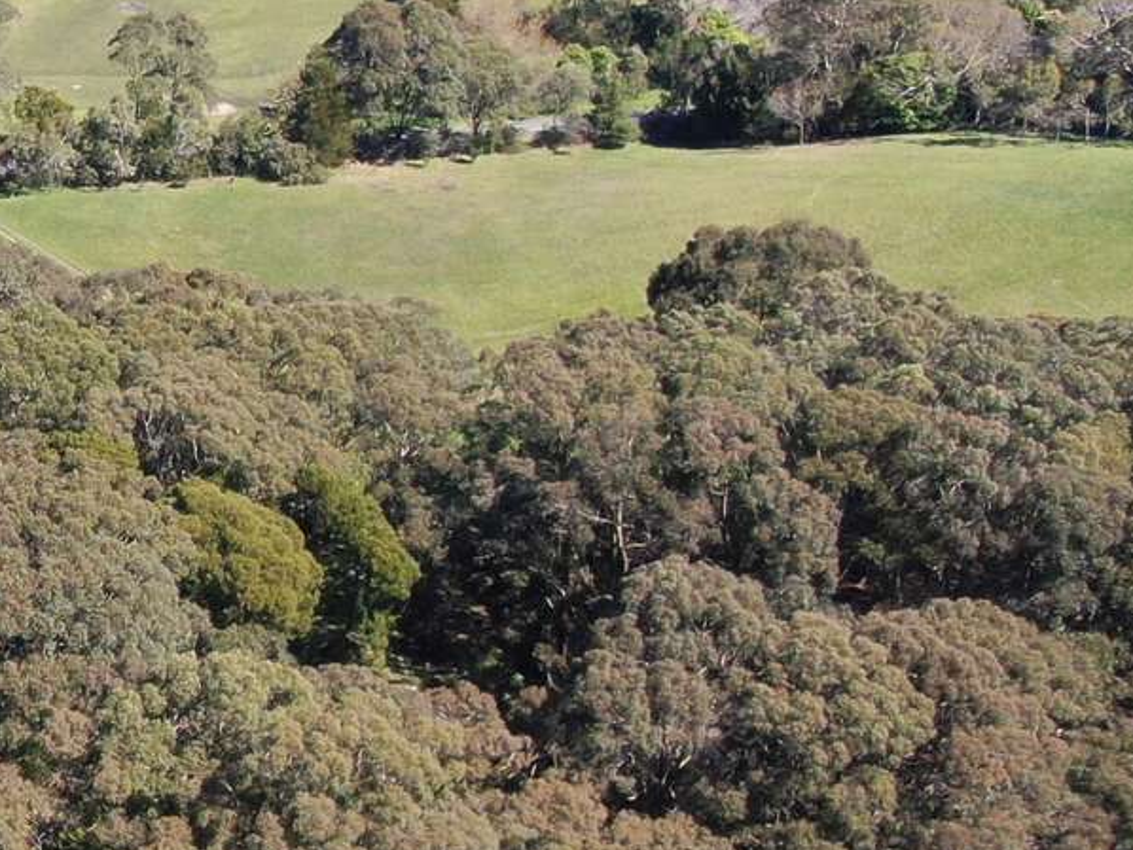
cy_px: 451
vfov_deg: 19.1
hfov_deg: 21.2
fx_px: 2521
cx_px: -582
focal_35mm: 77
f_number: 2.8
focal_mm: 4.39
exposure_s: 1/500
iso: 100
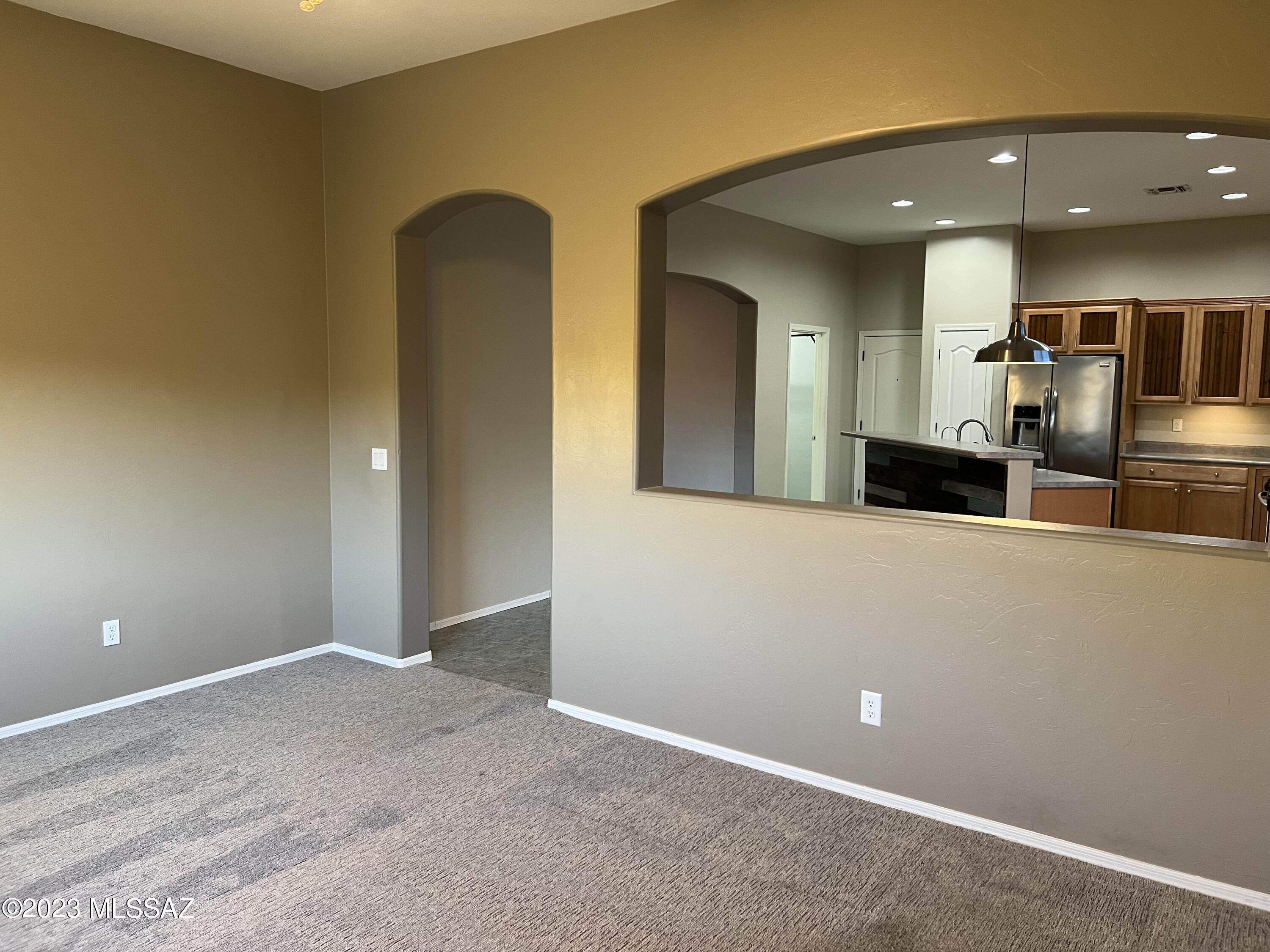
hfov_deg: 67.3
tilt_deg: -6.9
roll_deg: -0.3
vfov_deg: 53.1
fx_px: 954
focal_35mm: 26
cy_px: 476
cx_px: 635
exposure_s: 1/60
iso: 160
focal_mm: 5.7
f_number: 1.5
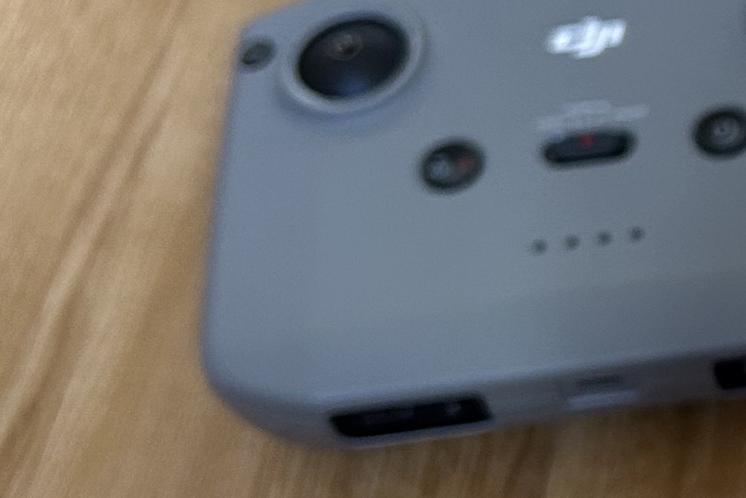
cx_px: 1155
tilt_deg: -53.0
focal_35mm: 111
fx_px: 2300
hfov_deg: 16.6
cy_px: 121
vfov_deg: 12.3
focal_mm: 5.7
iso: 160
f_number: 1.5
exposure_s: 1/60
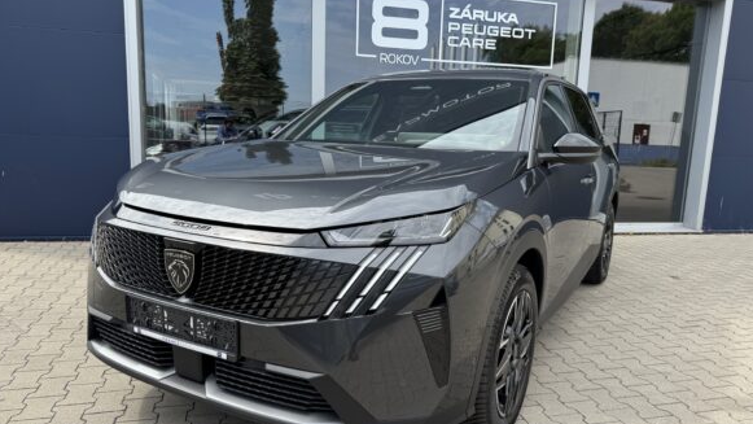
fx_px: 539
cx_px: 377
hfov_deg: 69.9
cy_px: 237
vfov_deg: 42.8
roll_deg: -1.6
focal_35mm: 27
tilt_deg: -10.5
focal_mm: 6.76
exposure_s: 1/1524
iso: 80
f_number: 1.78
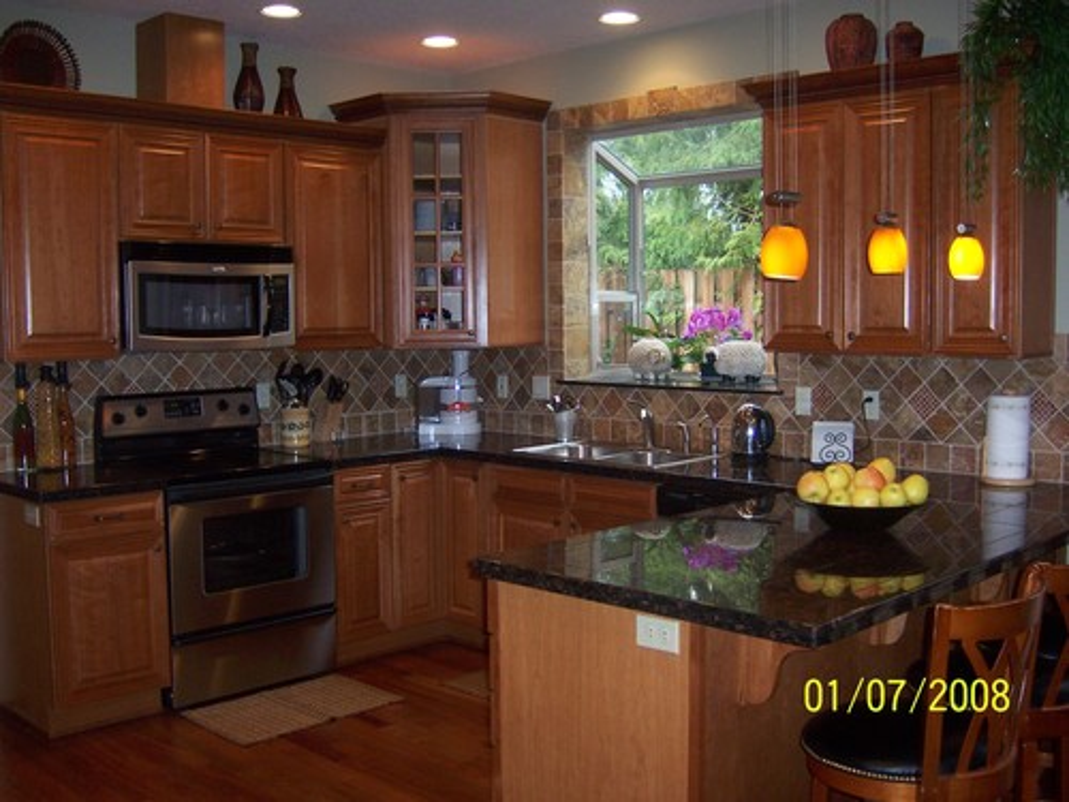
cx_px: 534
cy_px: 401
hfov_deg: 51.4
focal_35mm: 36
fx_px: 1112
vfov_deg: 39.7
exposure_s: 1/60
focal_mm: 6.2
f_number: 2.8
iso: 125
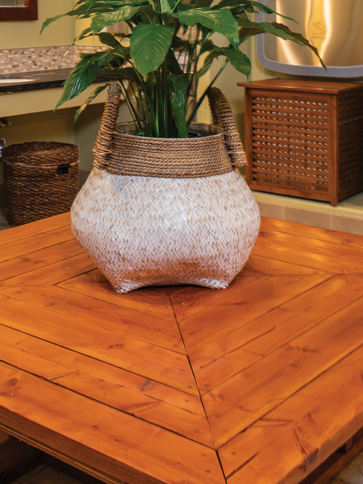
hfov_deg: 24.4
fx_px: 839
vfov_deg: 30.2
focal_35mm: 60
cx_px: 153
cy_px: 14
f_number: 7.1
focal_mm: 19
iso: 100
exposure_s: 1/1.25
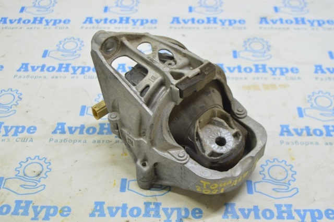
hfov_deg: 38.9
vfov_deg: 26.4
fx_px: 473
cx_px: 167
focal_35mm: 51
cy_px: 111
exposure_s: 1/20
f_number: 5.6
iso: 400
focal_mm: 34
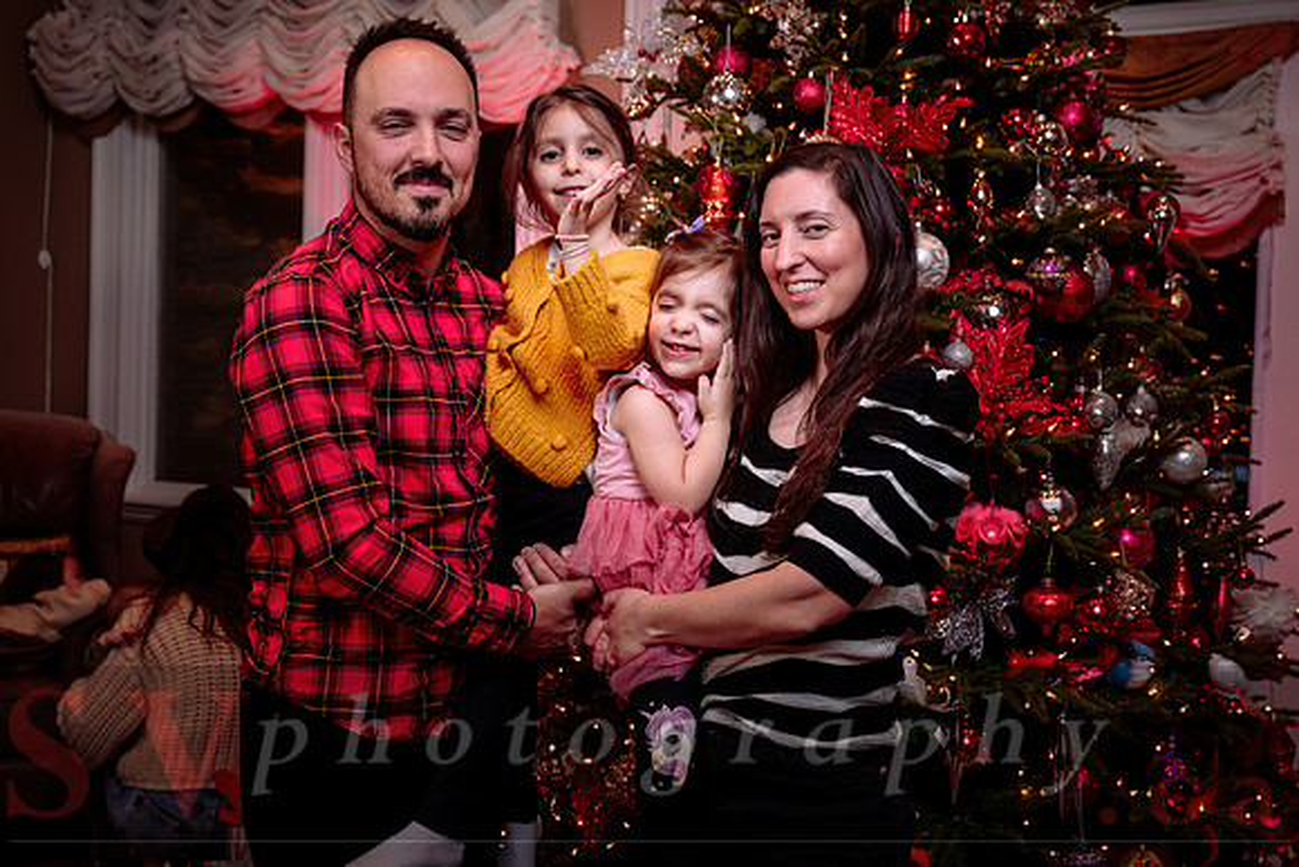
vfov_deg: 28.8
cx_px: 689
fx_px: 1685
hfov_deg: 42.1
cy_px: 407
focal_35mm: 47
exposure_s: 1/60
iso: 200
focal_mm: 44
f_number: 5
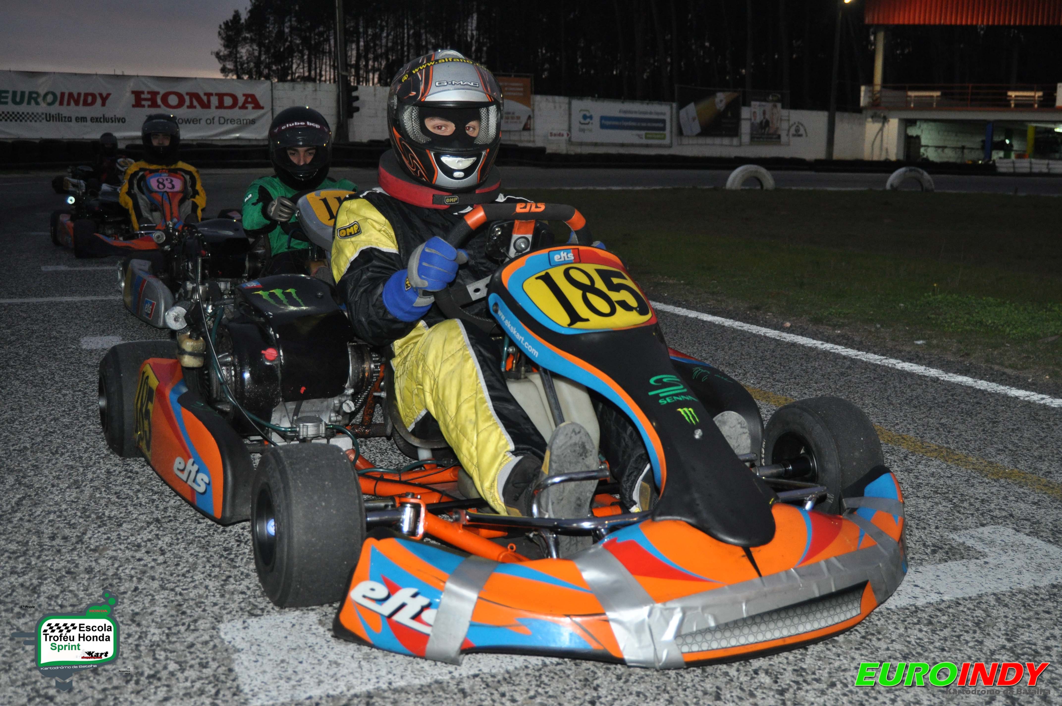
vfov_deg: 34.1
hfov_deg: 49.6
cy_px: 353
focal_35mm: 39
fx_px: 1149
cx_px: 531
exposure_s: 1/60
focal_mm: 26
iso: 800
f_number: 4
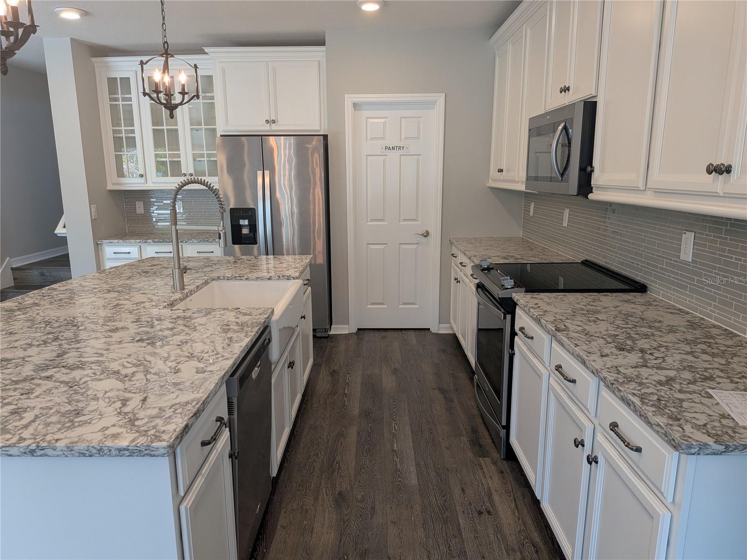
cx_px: 374
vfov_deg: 56.8
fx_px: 518
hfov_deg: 71.6
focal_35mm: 24
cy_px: 280
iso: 60
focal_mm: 4.53
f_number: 1.7
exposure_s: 1/120
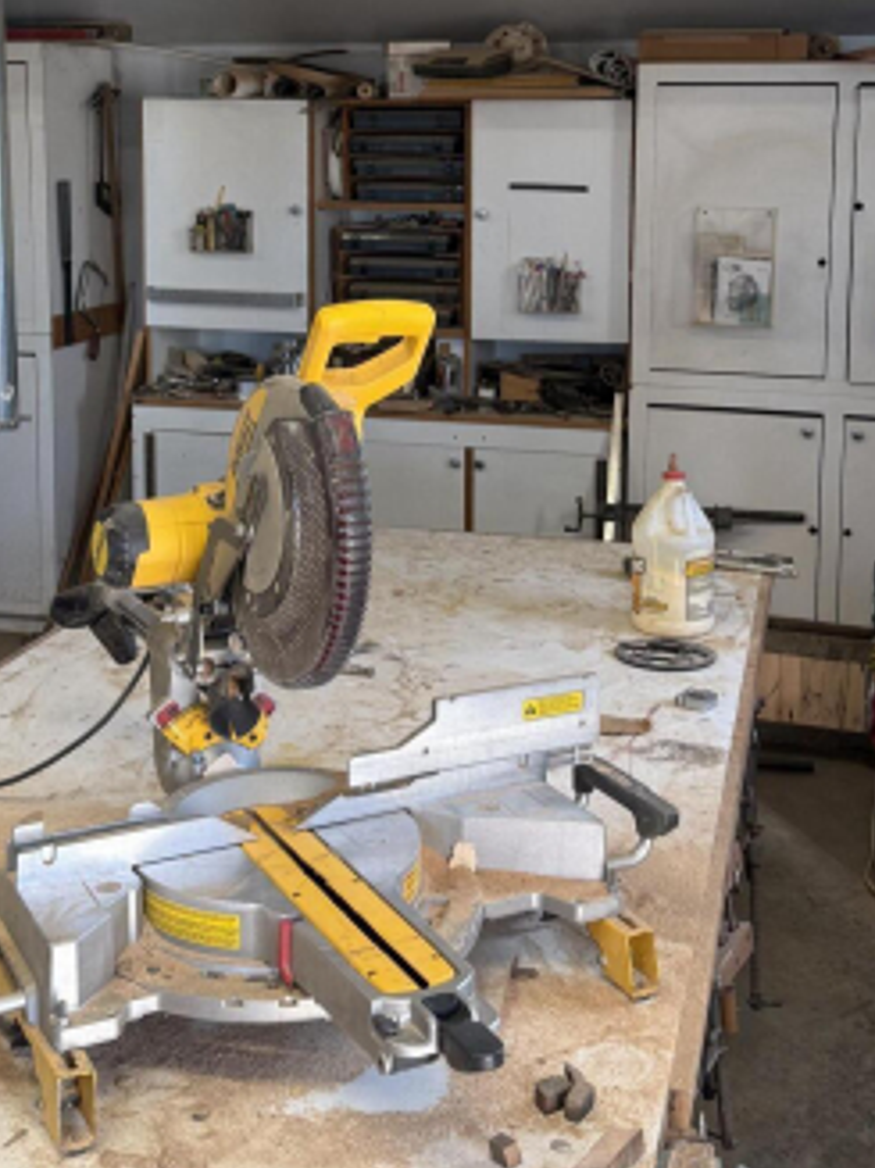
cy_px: 291
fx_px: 1653
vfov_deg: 37.9
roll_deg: -0.8
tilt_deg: -5.5
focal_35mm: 49
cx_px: 407
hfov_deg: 29.6
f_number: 1.78
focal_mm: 6.76
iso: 100
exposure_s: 1/120
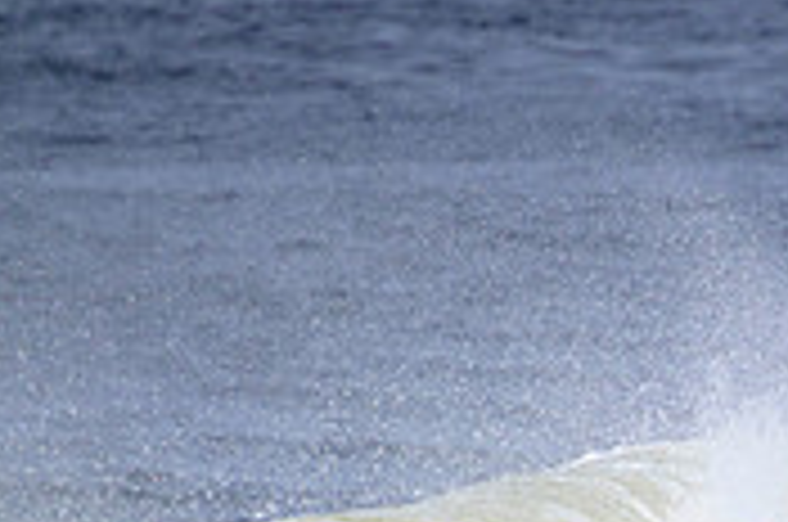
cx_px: 1288
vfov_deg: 0.5
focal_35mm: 2659
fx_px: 58096
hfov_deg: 0.8
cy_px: 812
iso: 640
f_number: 11
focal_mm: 800
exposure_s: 1/2000
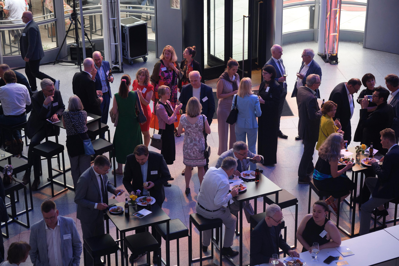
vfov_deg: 18.2
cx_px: 200
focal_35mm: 75
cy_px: 133
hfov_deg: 27.0
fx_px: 831
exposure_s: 1/200
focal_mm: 50
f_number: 2.8
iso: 2500
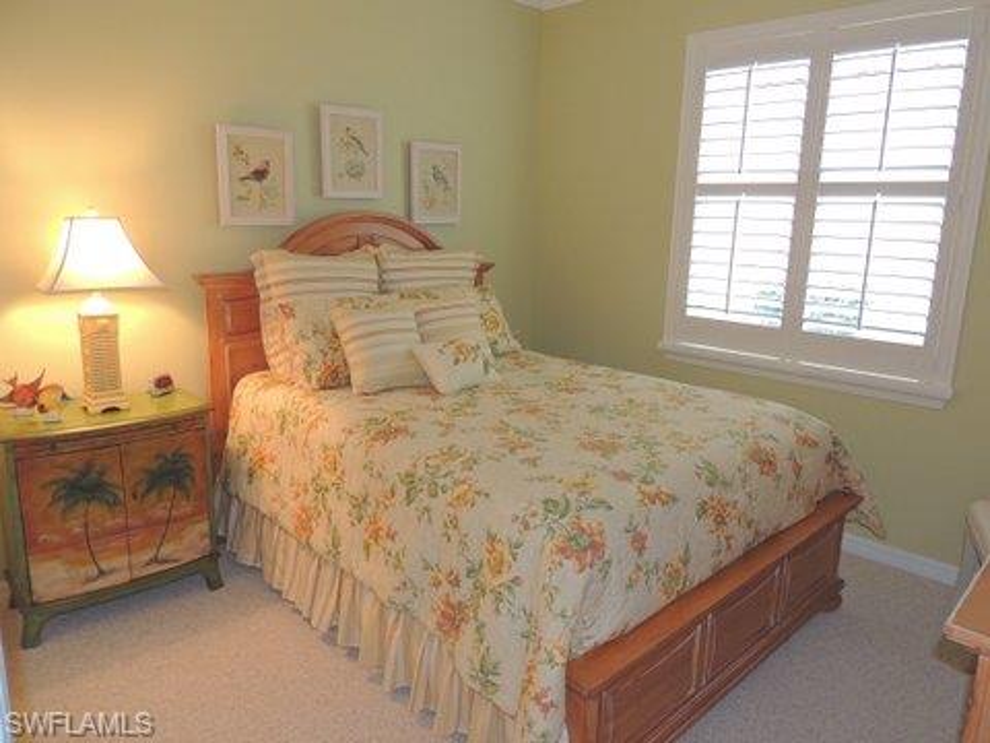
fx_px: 686
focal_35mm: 24
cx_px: 495
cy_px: 372
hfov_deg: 71.6
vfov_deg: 56.8
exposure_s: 1/40
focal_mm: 4.3
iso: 250
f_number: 3
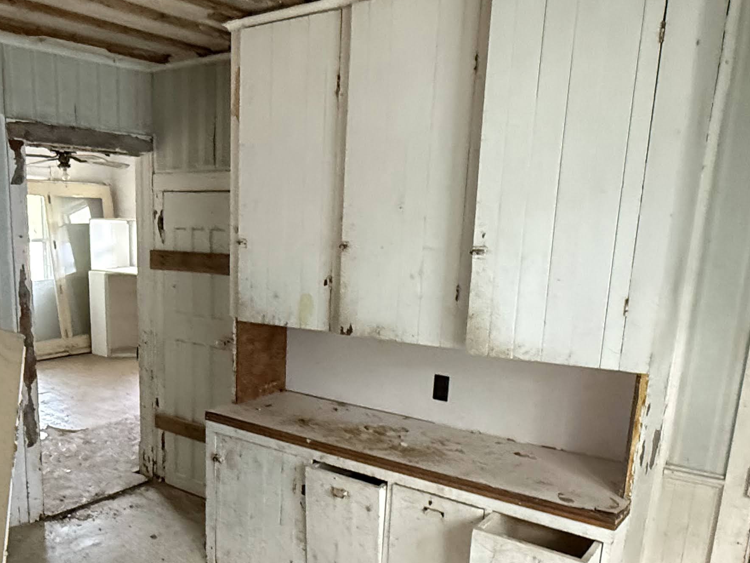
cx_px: 255
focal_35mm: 32
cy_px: 372
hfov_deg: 55.7
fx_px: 693
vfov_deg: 43.6
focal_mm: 2.22
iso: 800
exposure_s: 1/60
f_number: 2.2
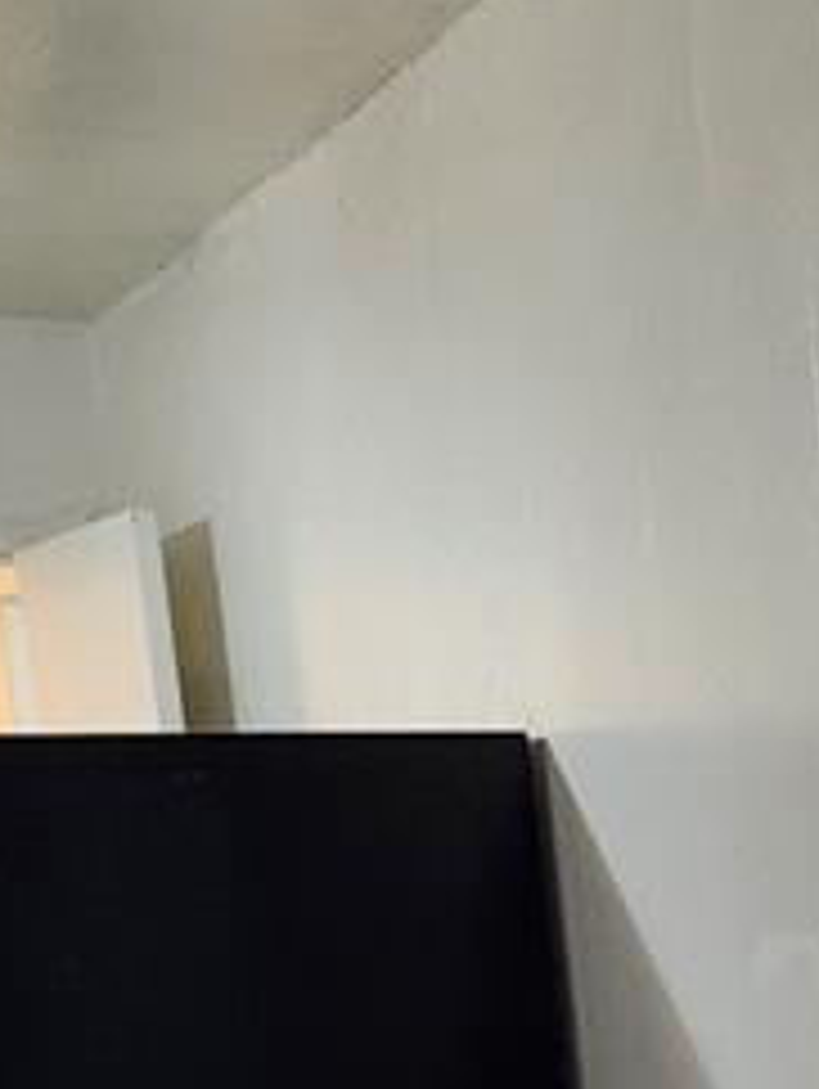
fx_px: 3590
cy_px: 1782
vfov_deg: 15.5
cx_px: 1498
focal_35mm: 114
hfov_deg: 11.9
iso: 800
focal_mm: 5.54
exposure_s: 1/120
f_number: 1.8
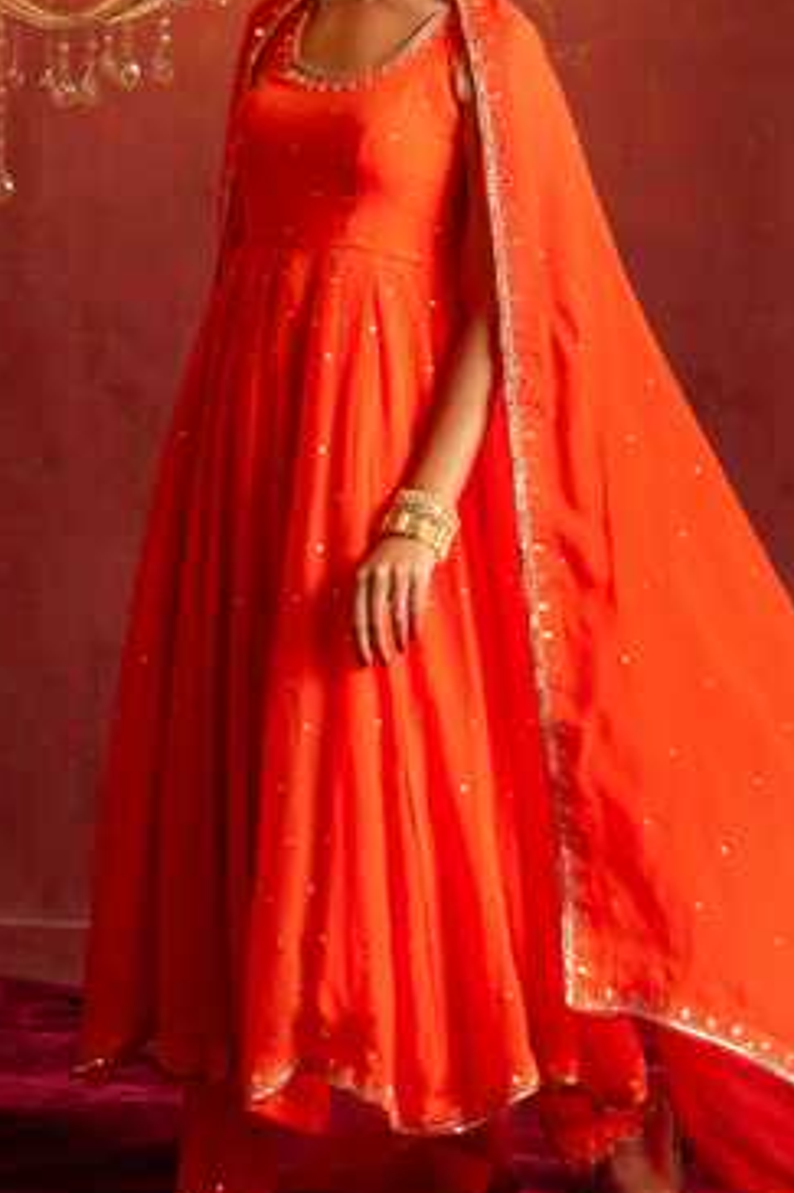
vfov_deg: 28.1
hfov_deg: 18.9
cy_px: 531
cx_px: 431
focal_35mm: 72
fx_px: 2384
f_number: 6.3
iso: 320
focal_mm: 50
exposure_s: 1/160
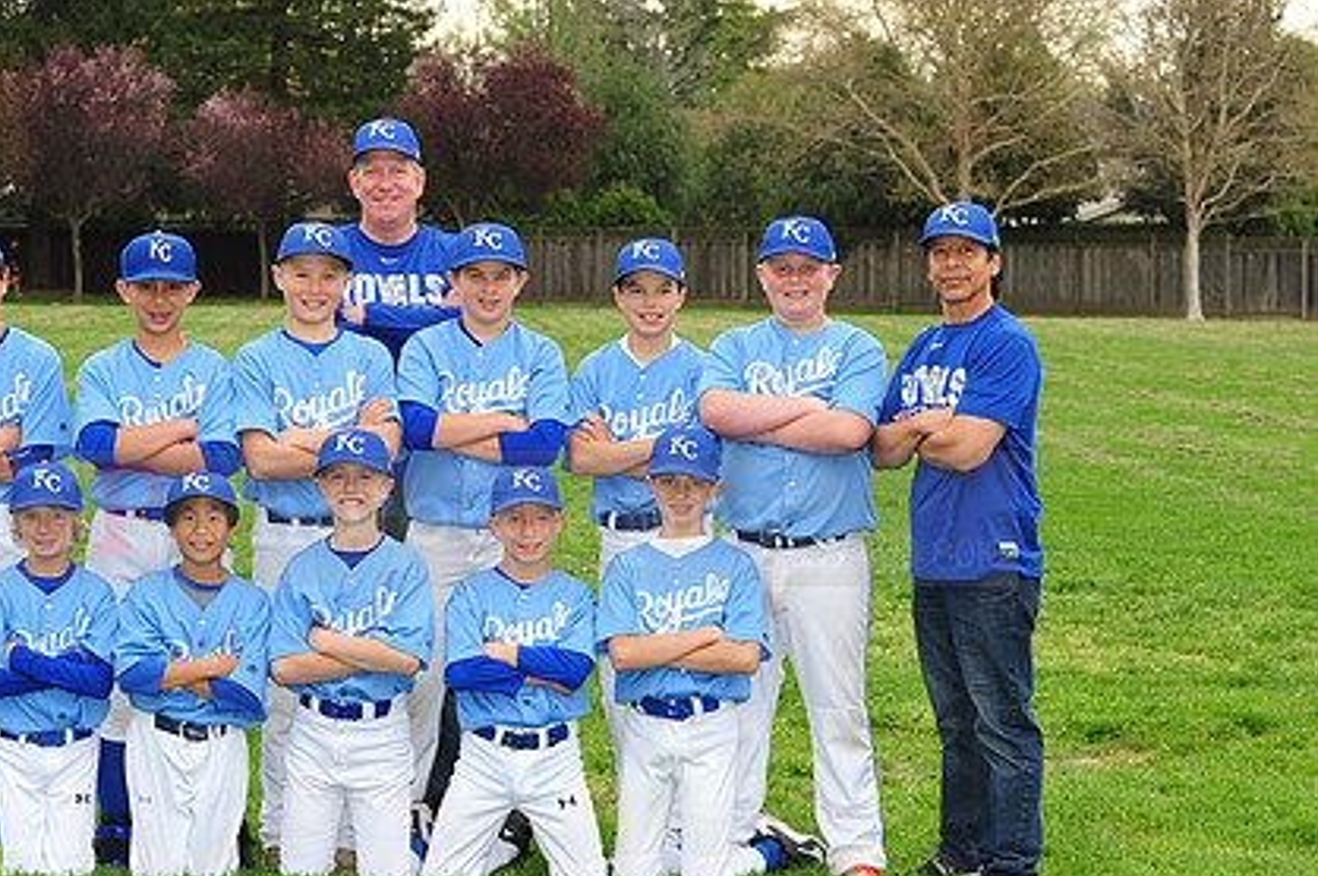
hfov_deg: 18.4
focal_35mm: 111
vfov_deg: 12.3
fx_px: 4061
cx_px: 407
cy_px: 492
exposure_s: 1/250
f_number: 7.1
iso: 400
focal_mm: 80
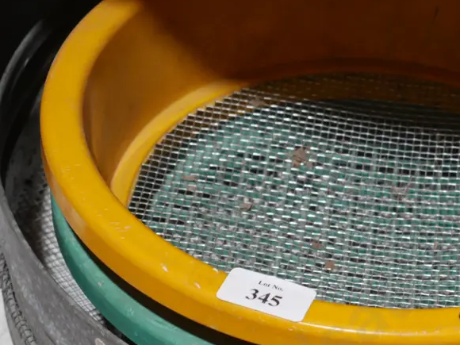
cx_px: 405
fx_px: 1595
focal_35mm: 120
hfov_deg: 16.2
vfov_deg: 12.3
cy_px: 293
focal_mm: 34
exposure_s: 1/80
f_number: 5.4
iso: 1000
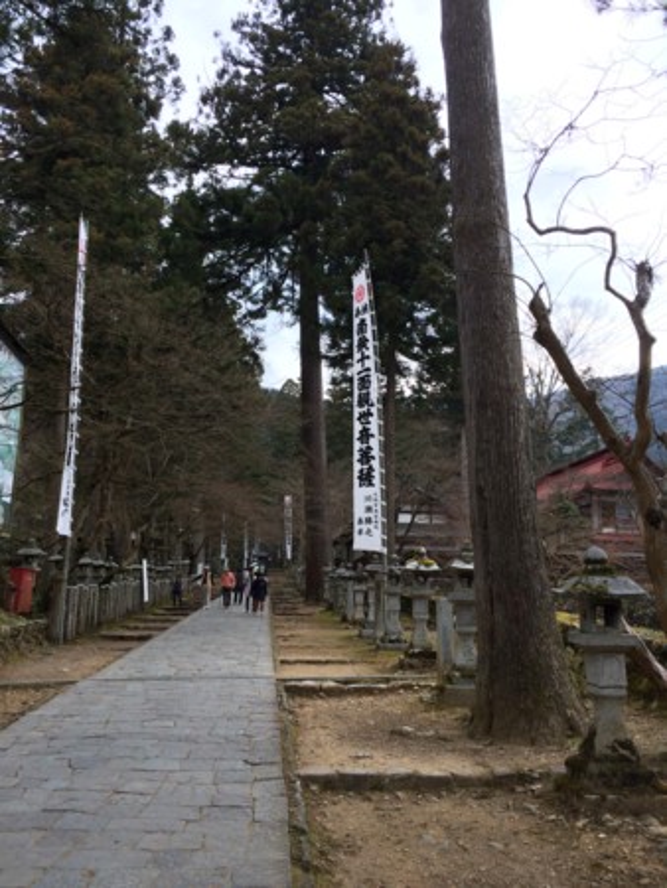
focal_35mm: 29
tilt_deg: +9.5
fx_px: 744
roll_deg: +1.8
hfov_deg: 48.3
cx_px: 334
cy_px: 444
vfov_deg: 61.6
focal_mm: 4.15
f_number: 2.2
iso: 50
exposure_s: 1/120
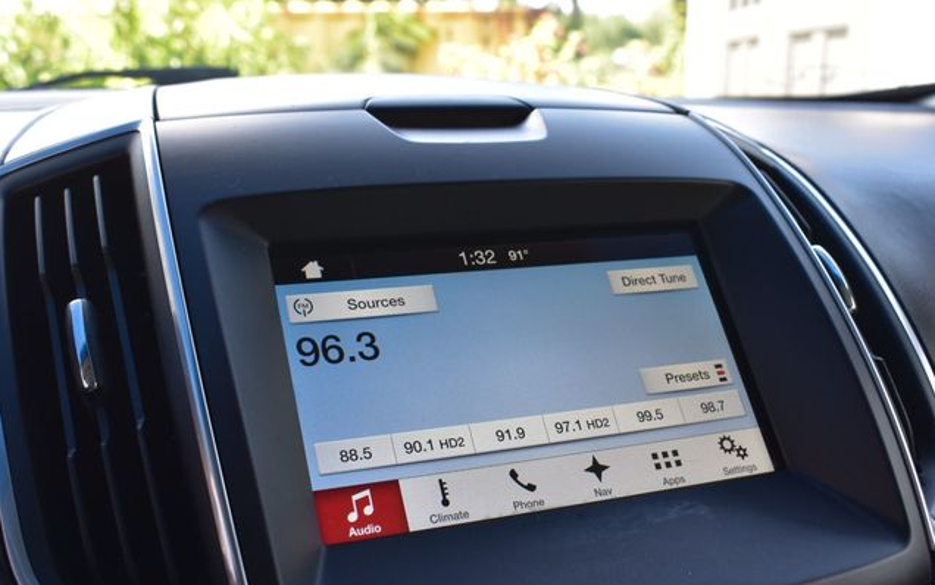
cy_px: 312
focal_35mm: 42
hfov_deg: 47.7
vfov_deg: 30.9
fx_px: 1058
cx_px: 469
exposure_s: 1/60
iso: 400
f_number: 8
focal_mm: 27
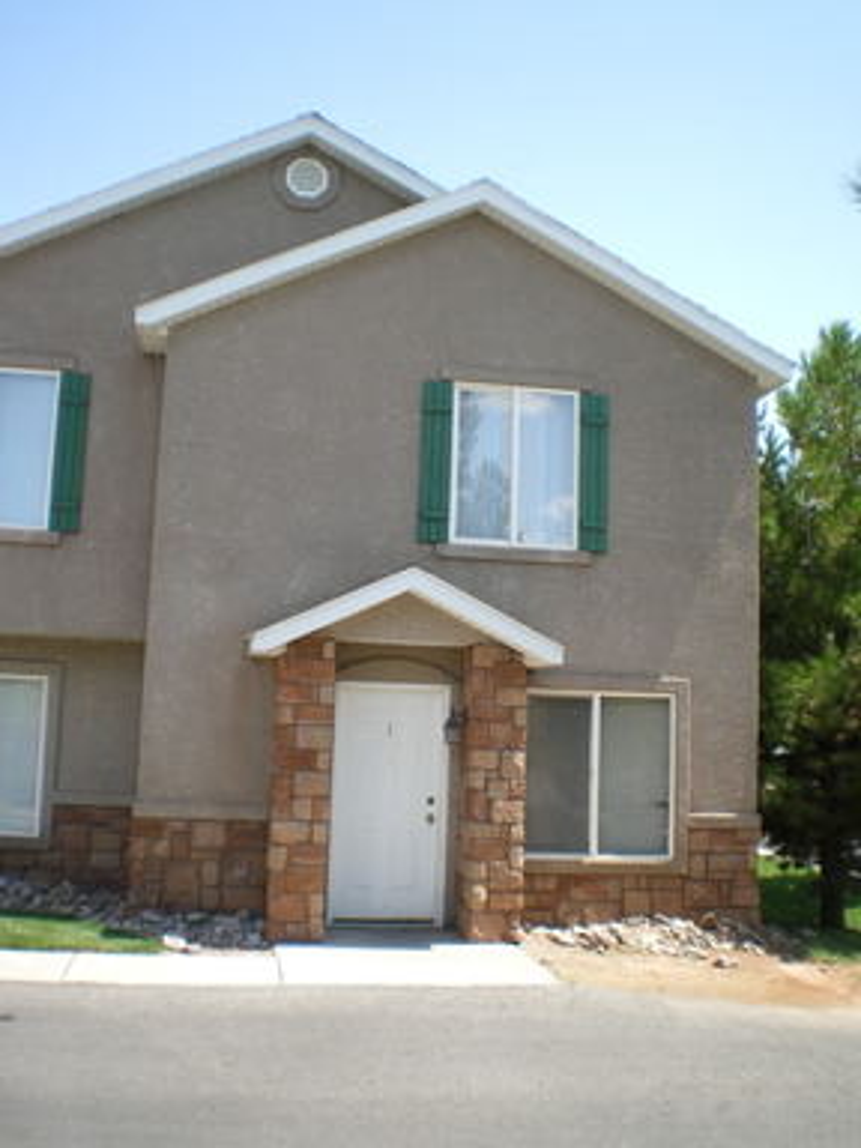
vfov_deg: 51.4
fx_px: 1194
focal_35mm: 36
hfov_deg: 39.7
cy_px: 574
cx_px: 430
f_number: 4.6
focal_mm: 6.3
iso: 50
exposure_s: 1/160
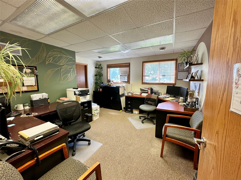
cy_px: 90
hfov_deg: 102.1
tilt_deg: -6.7
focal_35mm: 14
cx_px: 120
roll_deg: +0.0
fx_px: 97
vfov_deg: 85.7
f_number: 2.2
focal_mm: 2.22
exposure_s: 1/120
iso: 100
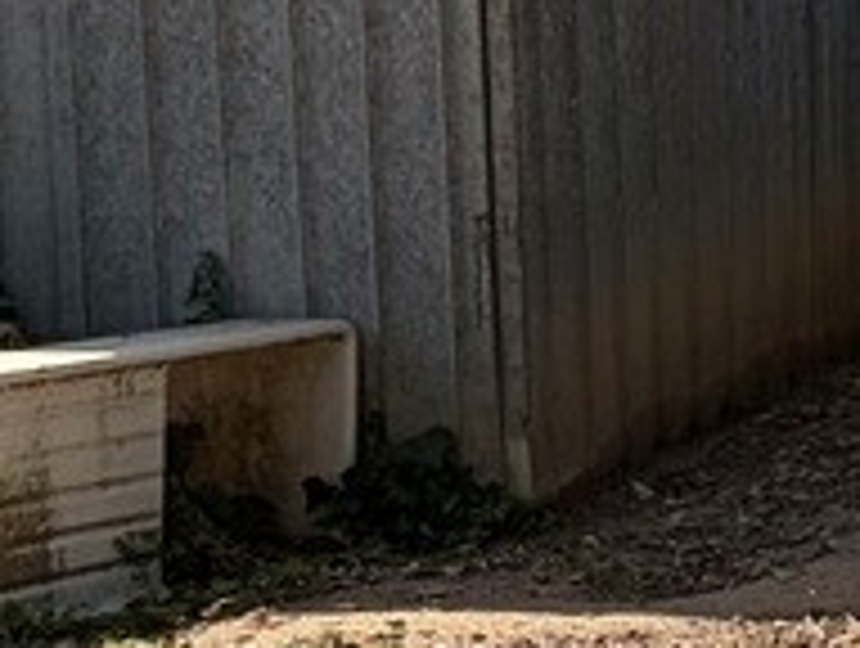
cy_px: -223
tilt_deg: -5.6
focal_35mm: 194
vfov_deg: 7.6
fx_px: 4829
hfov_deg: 8.4
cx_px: 2639
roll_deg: -0.2
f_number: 1.6
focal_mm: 5.96
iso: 50
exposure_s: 1/3279
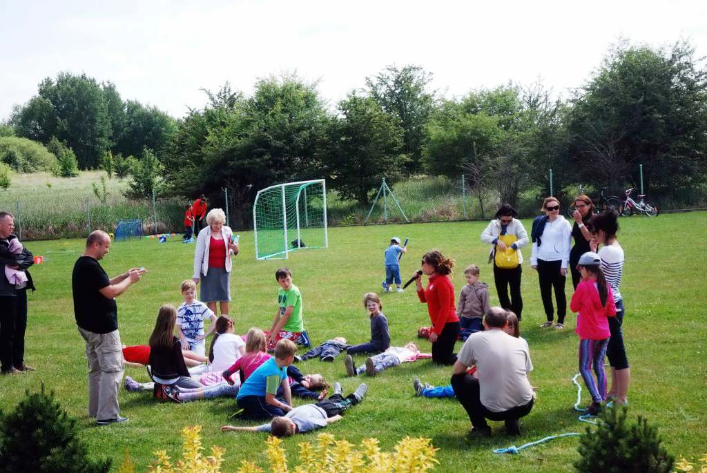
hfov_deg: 30.5
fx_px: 1297
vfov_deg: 20.7
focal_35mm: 66
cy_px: 236
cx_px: 354
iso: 250
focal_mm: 44
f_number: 4.5
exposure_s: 1/800
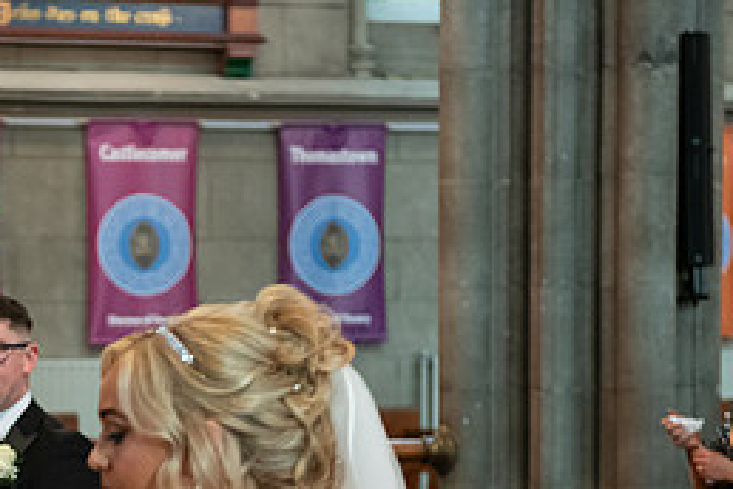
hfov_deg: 15.0
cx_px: 54
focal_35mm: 135
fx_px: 2749
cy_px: 547
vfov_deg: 10.0
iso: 1250
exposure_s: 1/160
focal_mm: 60
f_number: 3.5
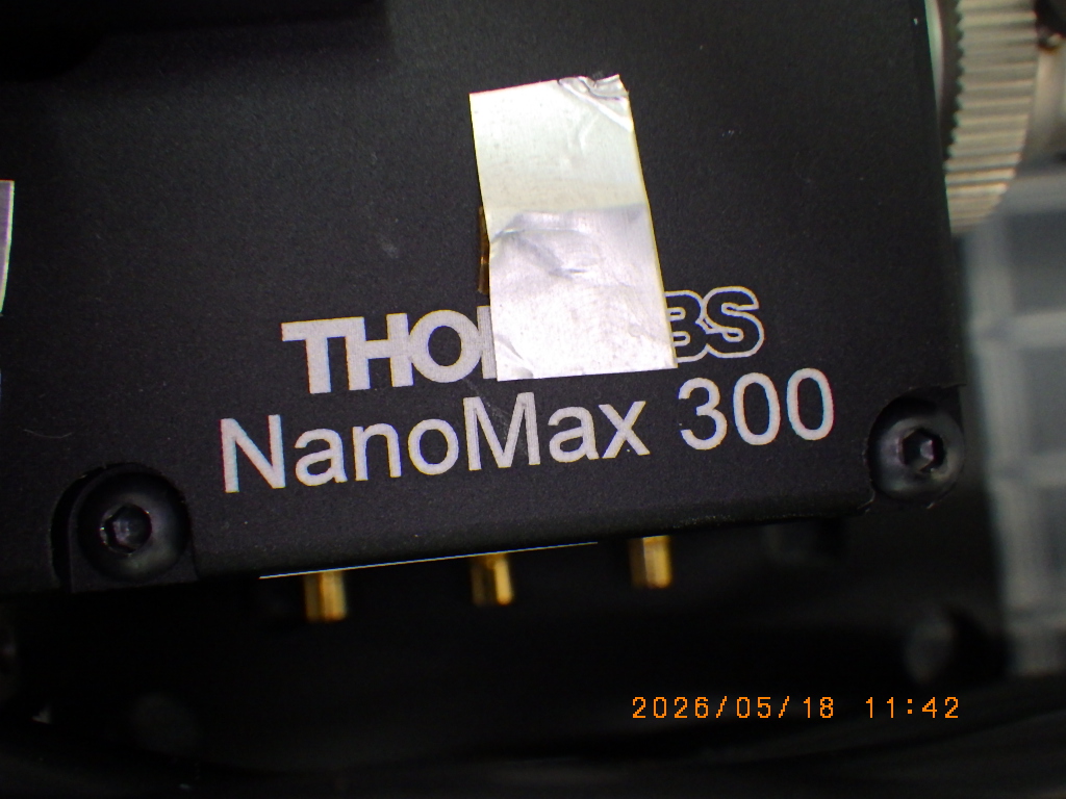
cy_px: 400
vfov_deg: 41.8
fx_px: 1047
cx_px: 533
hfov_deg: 54.0
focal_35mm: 34
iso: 800
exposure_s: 1/50
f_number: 3.8
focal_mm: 6.1
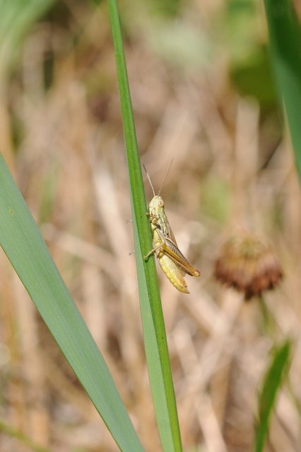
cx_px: 150
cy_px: 226
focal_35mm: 158
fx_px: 1977
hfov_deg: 8.7
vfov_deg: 13.0
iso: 500
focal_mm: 105
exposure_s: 1/800
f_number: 13
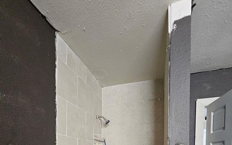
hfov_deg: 88.0
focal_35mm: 19
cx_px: 119
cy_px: 155
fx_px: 120
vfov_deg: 47.3
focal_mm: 2.2
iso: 640
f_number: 2.2
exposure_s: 1/30
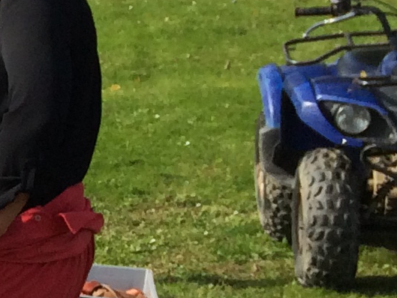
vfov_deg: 8.3
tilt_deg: -12.8
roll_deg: -1.9
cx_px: -711
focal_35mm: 179
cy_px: 219
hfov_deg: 9.3
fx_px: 2053
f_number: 2.2
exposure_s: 1/1282
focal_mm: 4.15
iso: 32
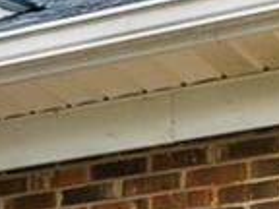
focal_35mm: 171
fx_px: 1378
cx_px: -409
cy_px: 534
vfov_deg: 7.9
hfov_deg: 10.0
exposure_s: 1/1250
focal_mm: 12.29
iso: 220
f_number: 2.8
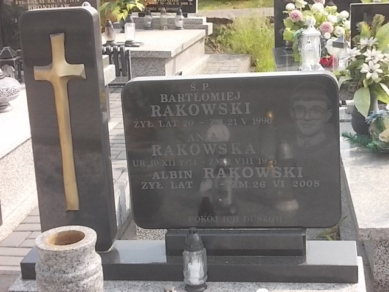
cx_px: 194
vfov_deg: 20.7
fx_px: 798
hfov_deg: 27.4
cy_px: 146
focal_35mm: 71
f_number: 4.3
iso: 80
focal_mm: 10
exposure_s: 1/160
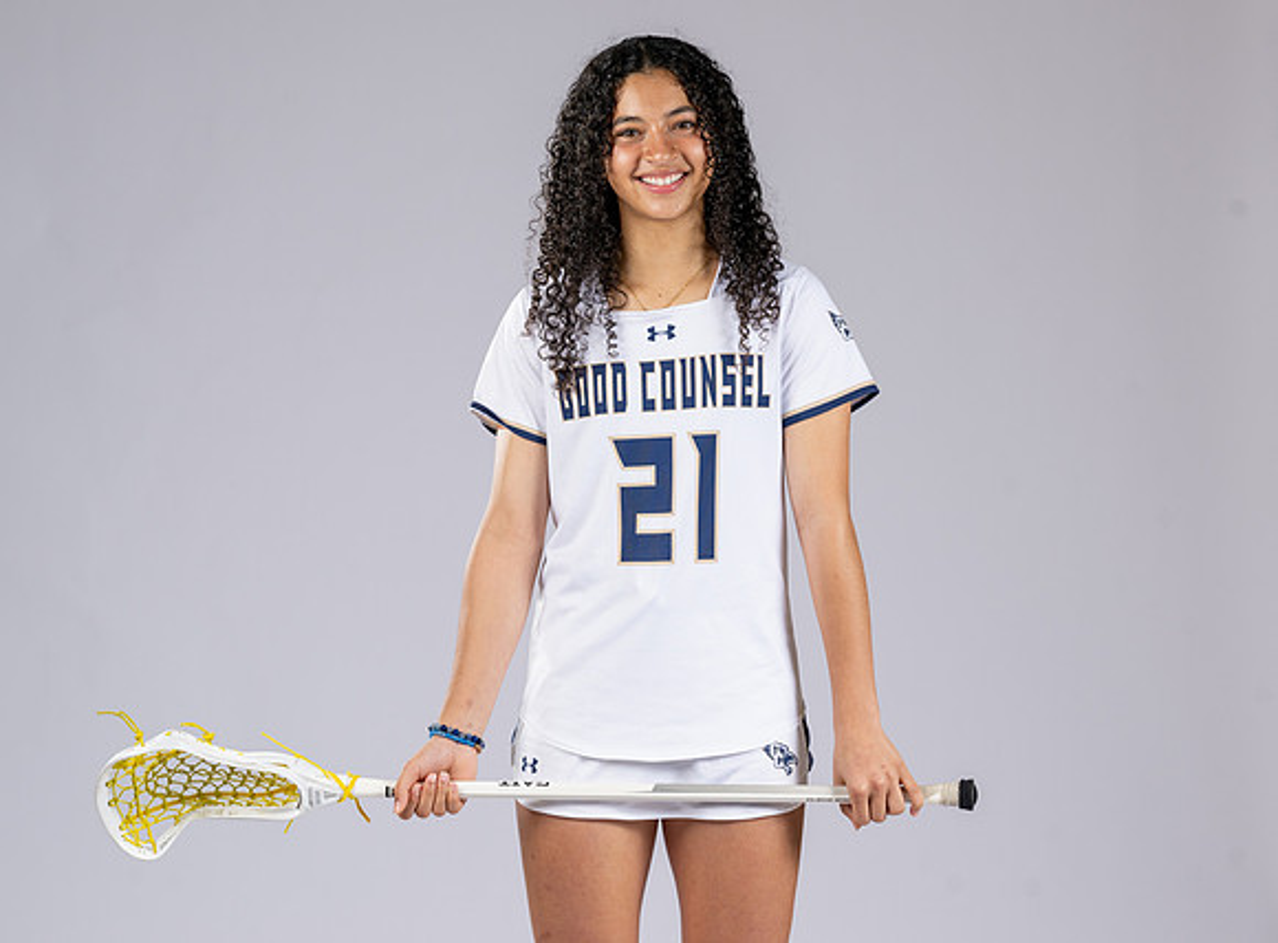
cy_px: 473
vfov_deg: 10.2
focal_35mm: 143
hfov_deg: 13.9
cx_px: 656
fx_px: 5258
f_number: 6.3
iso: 250
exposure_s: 1/200
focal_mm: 125
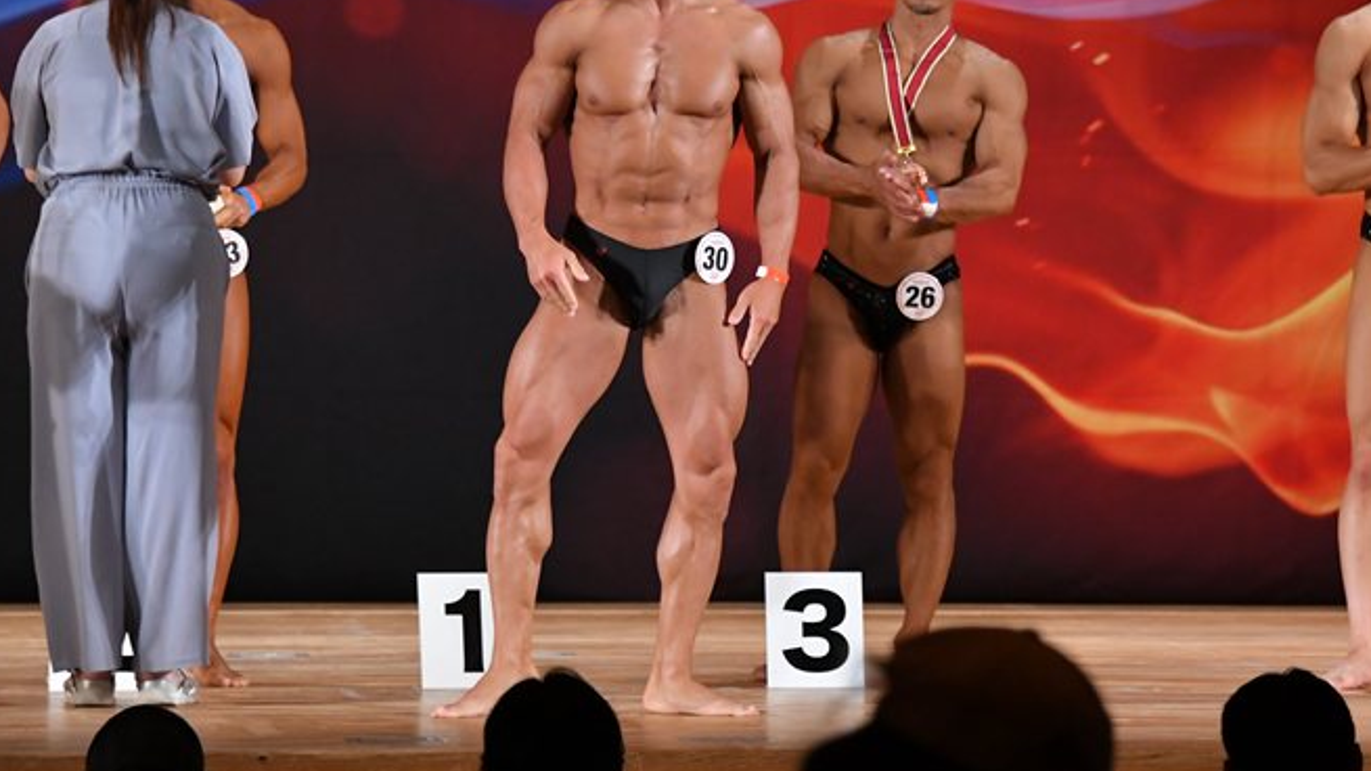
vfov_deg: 4.5
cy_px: 254
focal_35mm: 269
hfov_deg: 8.0
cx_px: 719
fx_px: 9776
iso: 3200
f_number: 5.6
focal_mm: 145
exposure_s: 1/400
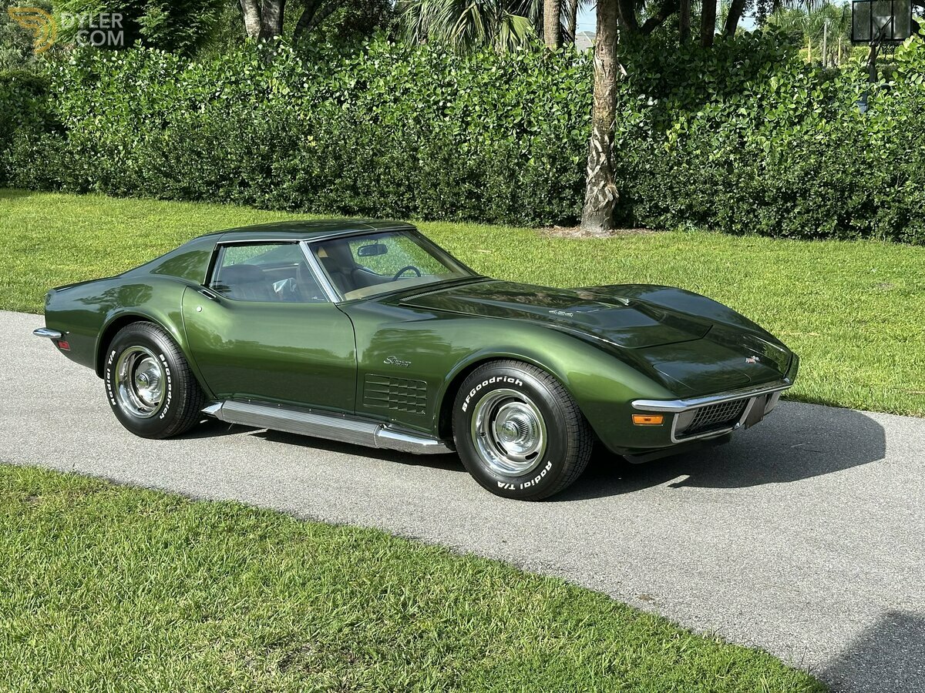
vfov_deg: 30.3
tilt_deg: -11.0
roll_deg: +1.4
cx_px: 462
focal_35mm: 48
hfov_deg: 39.7
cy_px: 346
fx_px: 1283
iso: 64
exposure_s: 1/1953
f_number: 1.78
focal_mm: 6.86
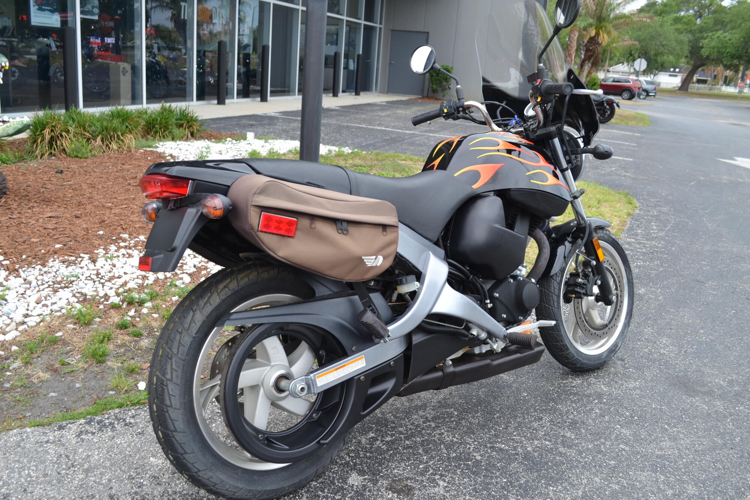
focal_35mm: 33
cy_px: 250
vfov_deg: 40.0
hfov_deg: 57.2
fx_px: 687
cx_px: 375
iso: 125
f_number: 5.6
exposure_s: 1/125
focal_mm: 22
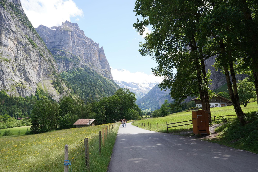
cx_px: 129
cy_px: 86
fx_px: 172
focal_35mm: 24
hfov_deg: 73.7
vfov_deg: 53.1
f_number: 9
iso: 100
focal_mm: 24
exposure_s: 1/100
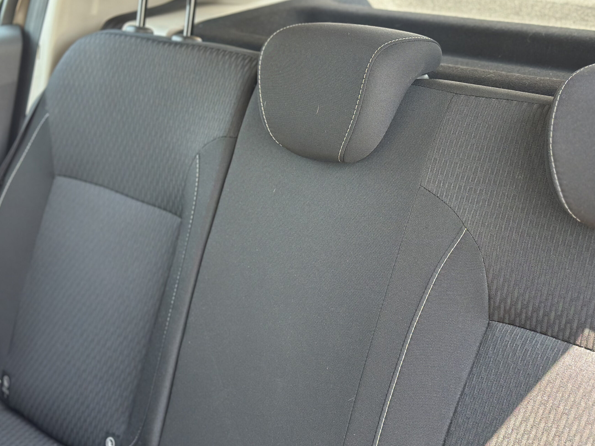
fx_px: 980
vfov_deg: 25.7
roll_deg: -0.1
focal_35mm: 57
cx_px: 347
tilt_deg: -19.6
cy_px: 241
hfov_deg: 33.7
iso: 125
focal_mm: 6.86
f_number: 1.78
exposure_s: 1/136
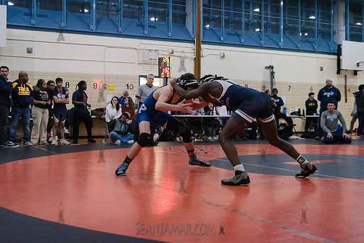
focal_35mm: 44
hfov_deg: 44.5
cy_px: 122
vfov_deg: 30.5
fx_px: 445
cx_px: 182
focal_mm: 44
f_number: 3.2
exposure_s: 1/400
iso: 8000
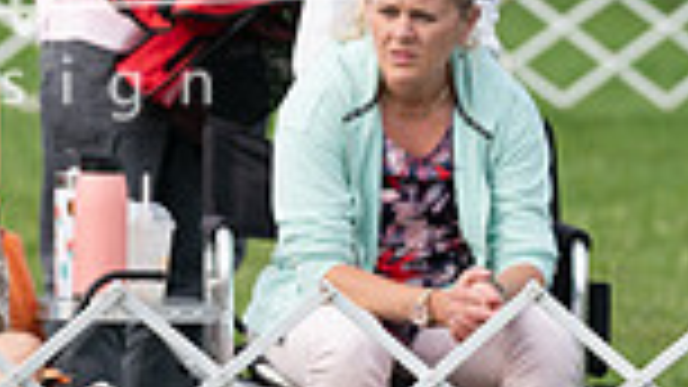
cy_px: 198
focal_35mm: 613
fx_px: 11181
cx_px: -261
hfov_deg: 3.5
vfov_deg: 2.0
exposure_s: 1/1600
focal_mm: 154
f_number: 3.5
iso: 250
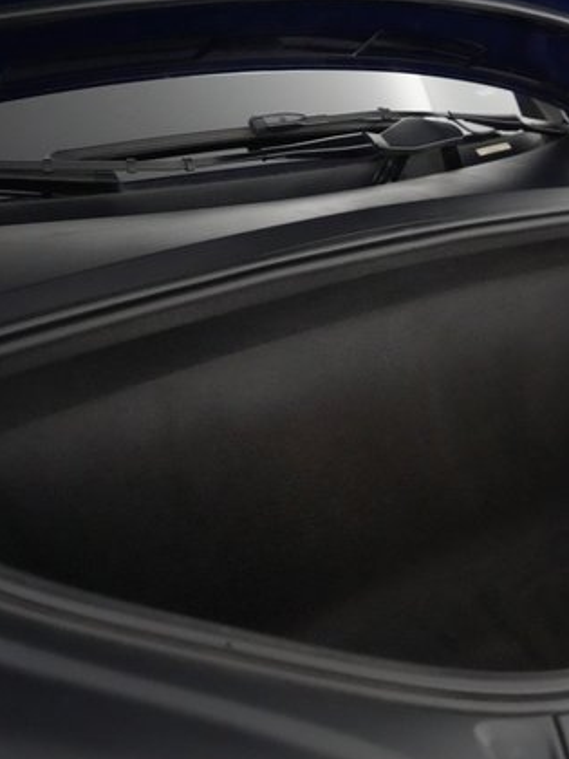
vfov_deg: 45.8
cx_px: 372
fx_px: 899
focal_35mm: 41
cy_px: 380
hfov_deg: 34.9
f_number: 2.8
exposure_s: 1/500
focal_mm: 28
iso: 20000
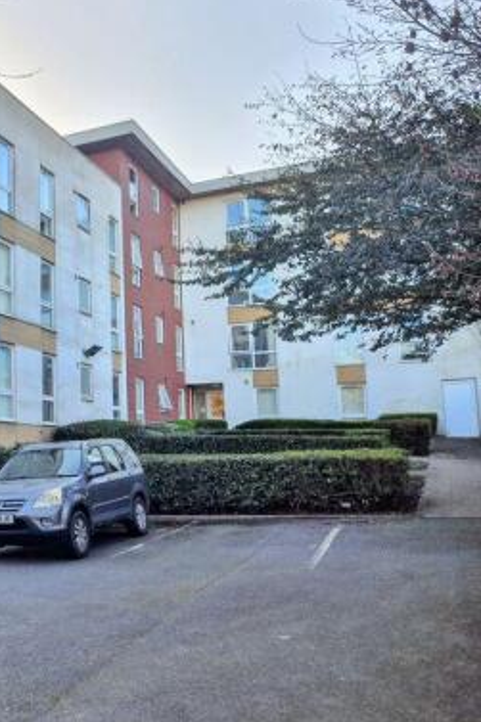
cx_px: -62
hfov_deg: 31.4
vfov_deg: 51.9
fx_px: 742
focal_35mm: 37
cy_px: 348
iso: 25
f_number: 1.8
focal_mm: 5.4
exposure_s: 1/1280
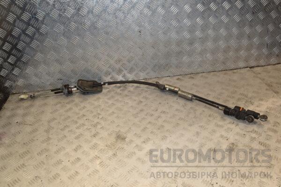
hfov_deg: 59.5
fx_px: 246
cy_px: 94
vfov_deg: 41.7
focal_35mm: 32
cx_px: 140
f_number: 9
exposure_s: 1/200
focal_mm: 21
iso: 800
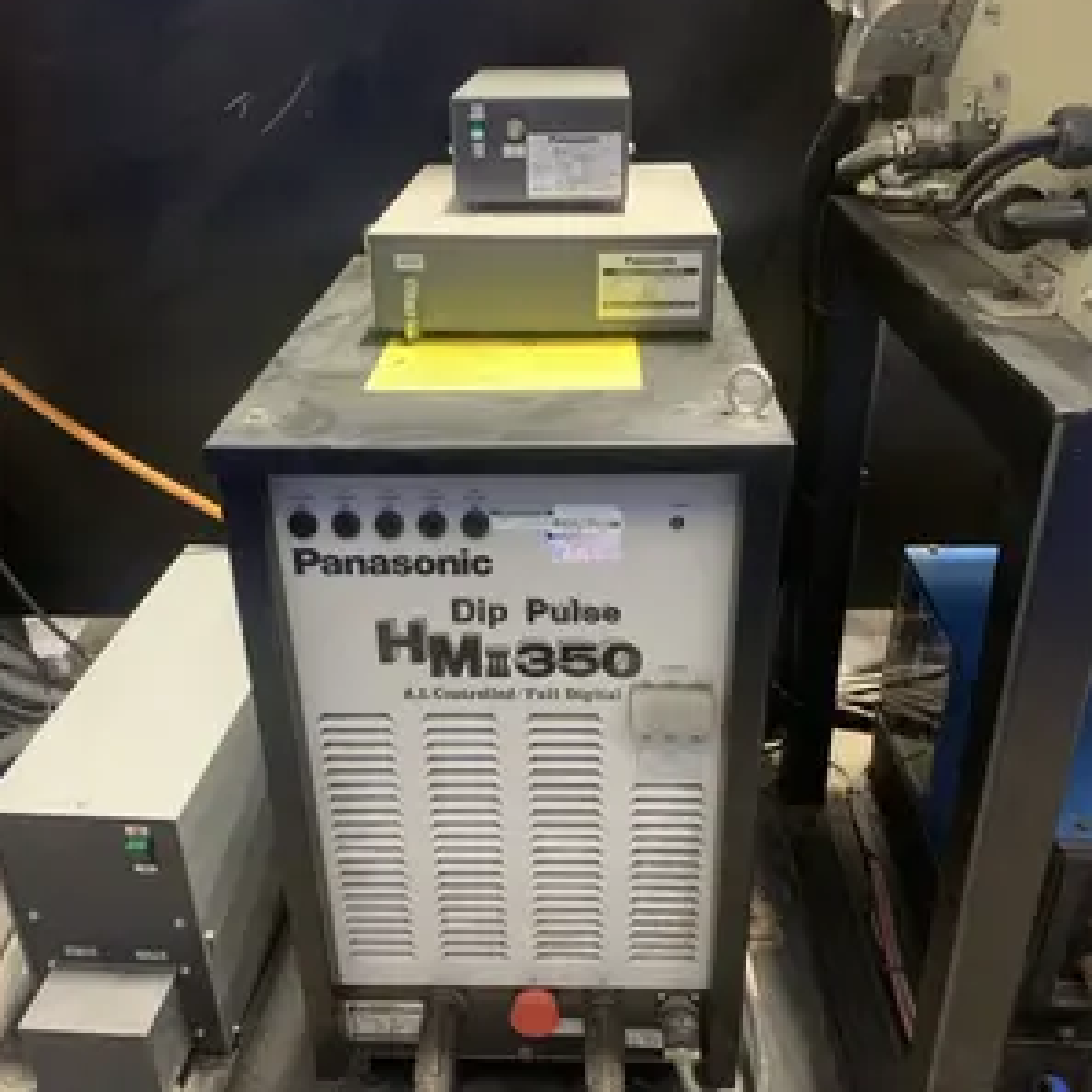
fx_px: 1106
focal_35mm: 31
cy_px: 563
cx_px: 544
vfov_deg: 52.5
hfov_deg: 52.5
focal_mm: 4.2
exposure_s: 1/30
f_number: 1.8
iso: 500
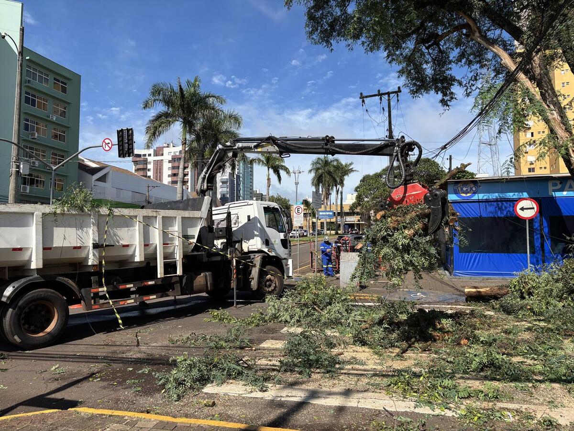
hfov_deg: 67.3
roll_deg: +0.4
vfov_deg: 53.1
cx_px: 287
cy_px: 216
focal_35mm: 26
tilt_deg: +4.2
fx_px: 431
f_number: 1.6
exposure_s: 1/2933
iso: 50
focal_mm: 5.96
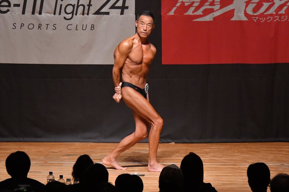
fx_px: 2166
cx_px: 144
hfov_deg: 7.6
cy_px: 96
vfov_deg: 5.1
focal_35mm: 270
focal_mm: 180
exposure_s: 1/400
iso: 10000
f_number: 5.6
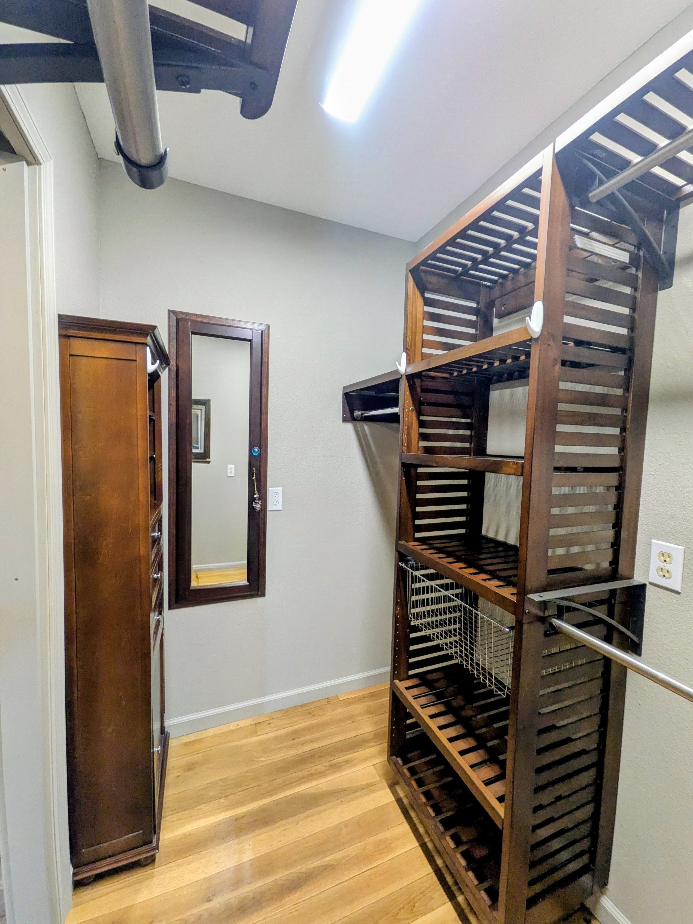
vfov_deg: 102.1
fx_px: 374
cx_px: 346
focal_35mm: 14
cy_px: 462
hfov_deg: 85.7
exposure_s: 1/60
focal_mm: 1.85
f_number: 2.2
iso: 390
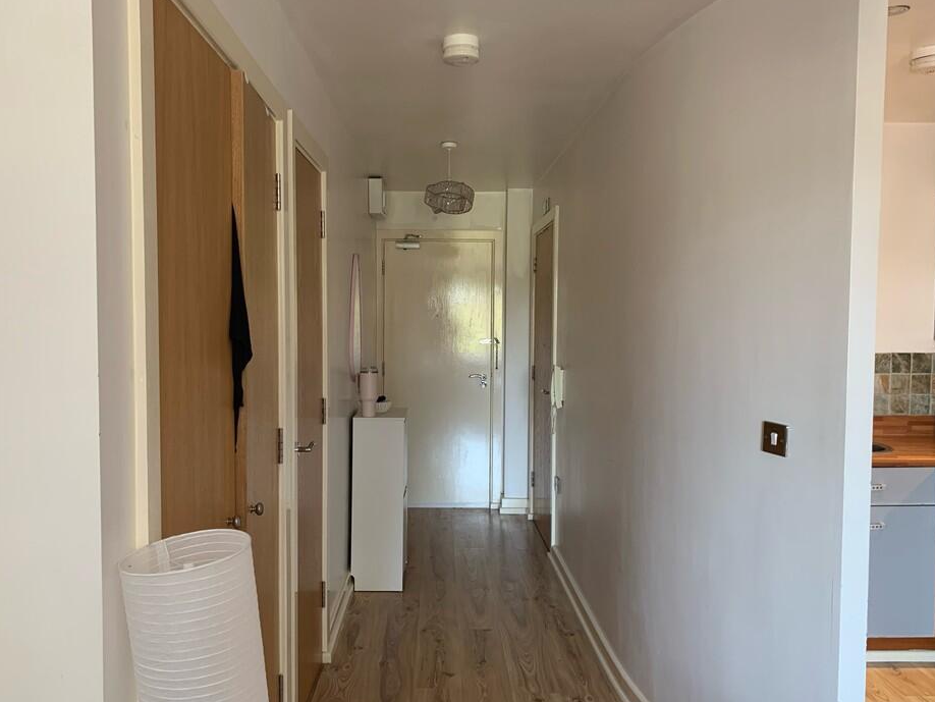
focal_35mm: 29
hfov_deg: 61.6
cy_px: 369
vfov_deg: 48.2
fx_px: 784
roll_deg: +0.1
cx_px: 436
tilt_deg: -2.5
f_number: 1.8
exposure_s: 1/50
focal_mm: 4.25
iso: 100
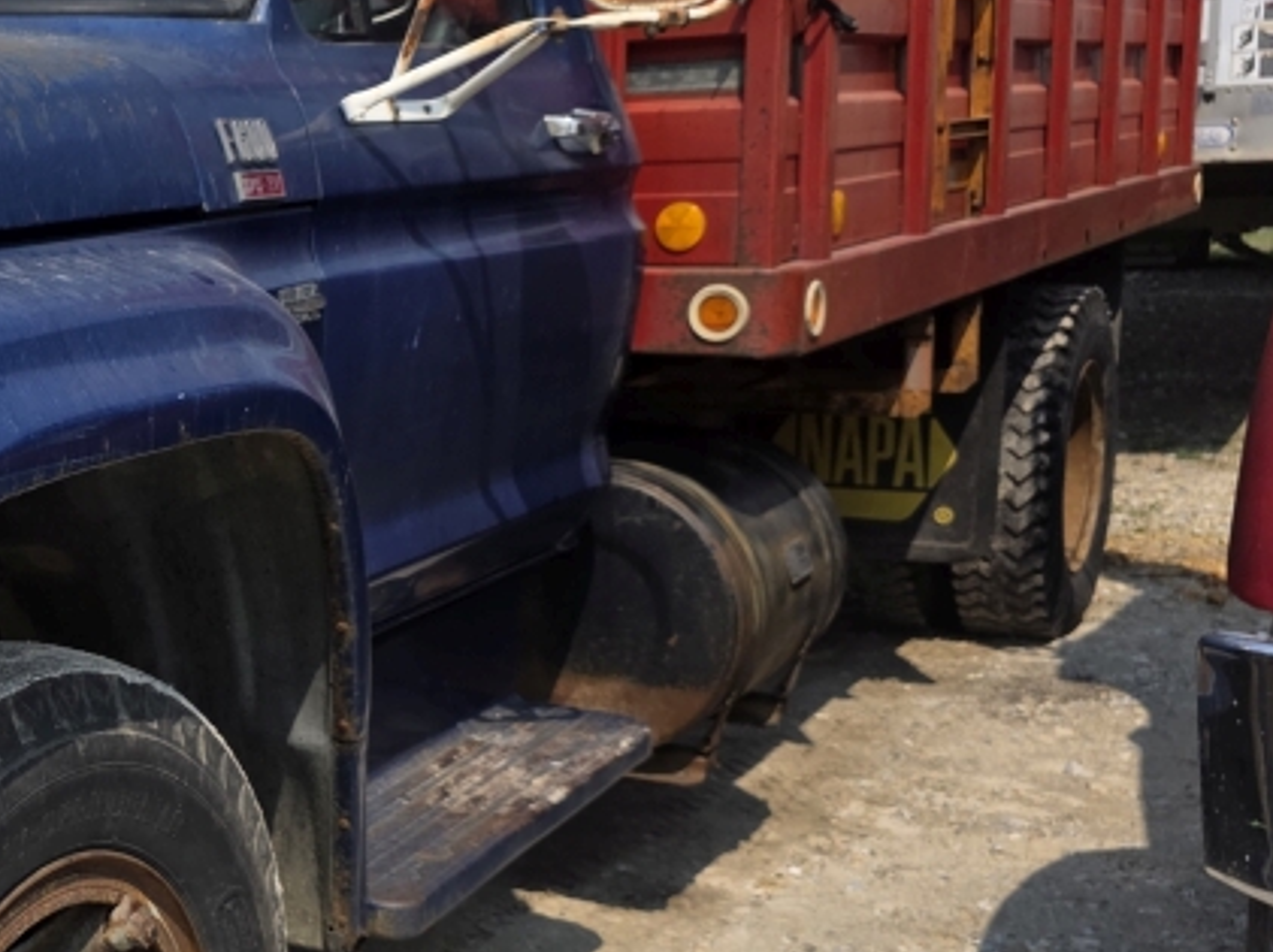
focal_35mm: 56
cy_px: 517
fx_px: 2058
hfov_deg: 30.6
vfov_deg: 26.1
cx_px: -139
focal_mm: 6.3
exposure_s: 1/7944
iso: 80
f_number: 1.7
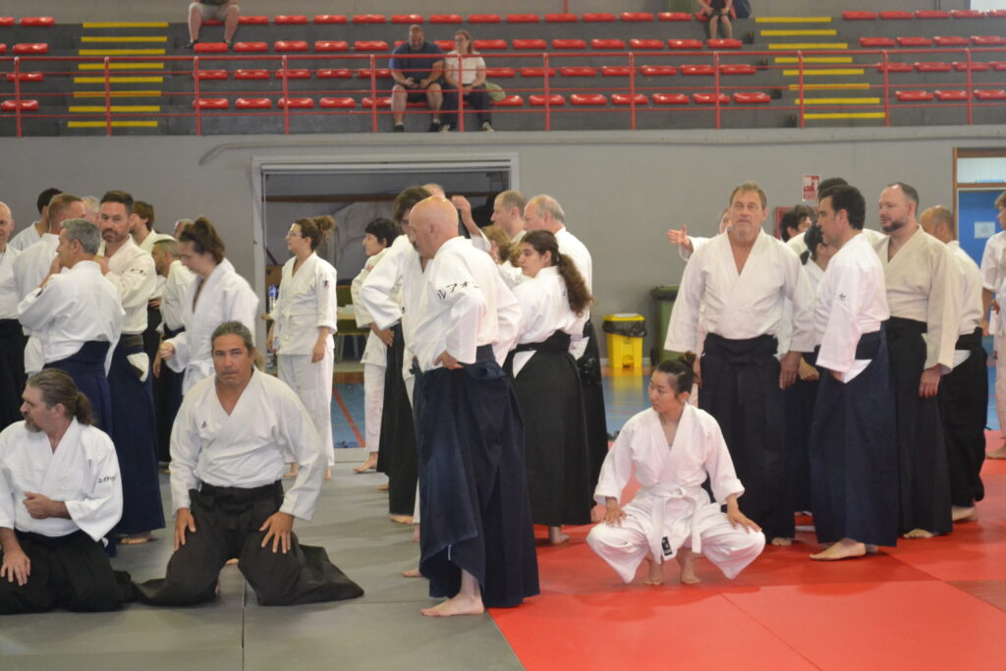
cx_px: 503
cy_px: 336
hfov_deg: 24.6
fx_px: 2306
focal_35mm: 82
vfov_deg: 16.6
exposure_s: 1/60
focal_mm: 55
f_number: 5.6
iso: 2500
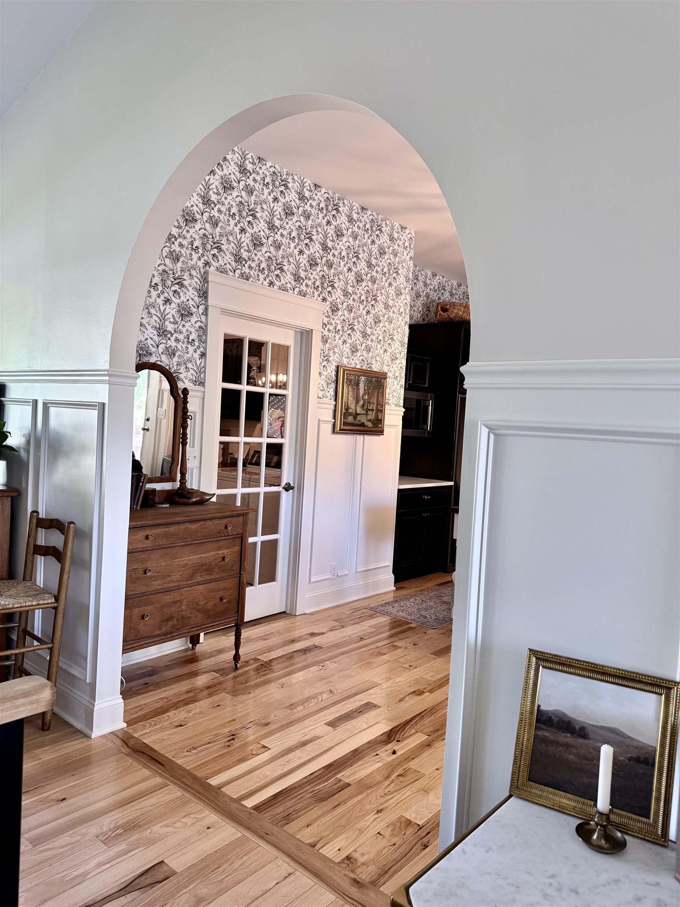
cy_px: 454
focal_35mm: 24
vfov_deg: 71.6
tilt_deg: -2.3
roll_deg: -4.0
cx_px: 340
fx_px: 629
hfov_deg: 56.8
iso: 200
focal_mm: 6.76
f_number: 1.78
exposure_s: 1/72
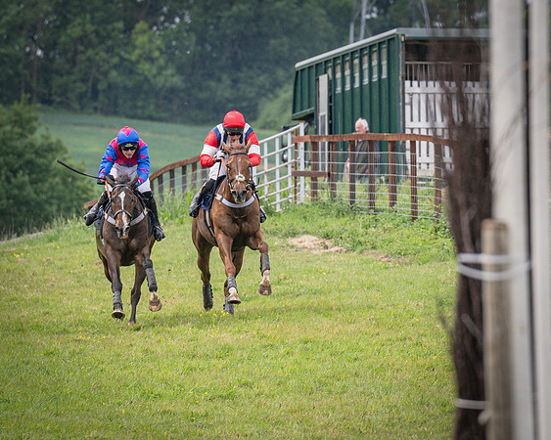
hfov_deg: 3.7
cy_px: 176
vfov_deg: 2.9
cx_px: 285
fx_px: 8598
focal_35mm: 527
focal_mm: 200
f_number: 5
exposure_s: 1/1600
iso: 400
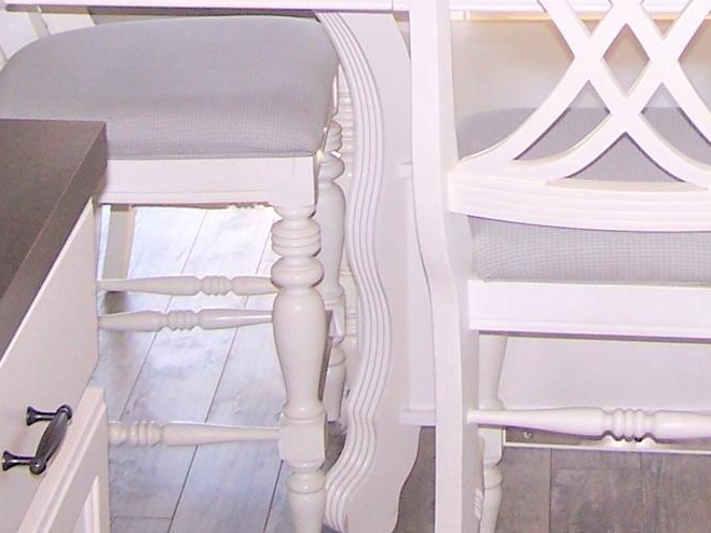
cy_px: -274
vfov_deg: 12.0
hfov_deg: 16.6
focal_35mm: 118
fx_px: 2423
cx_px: 583
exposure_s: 1/90
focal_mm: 6.3
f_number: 2.8
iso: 80
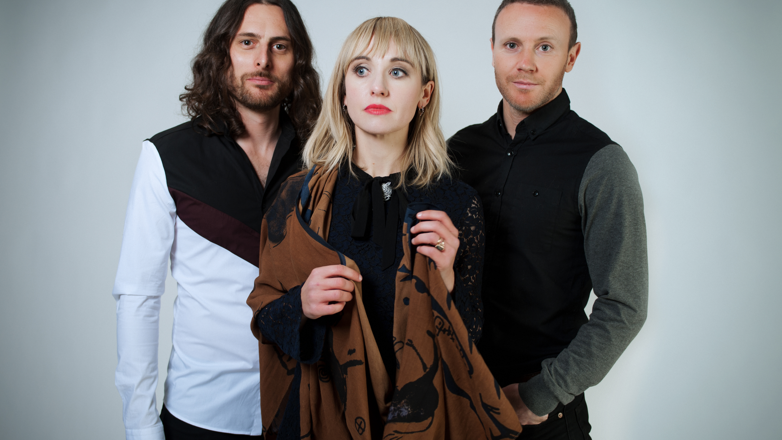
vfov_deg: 32.0
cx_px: 389
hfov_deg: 54.0
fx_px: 767
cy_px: 229
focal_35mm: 37
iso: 100
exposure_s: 1/125
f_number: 4
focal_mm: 35
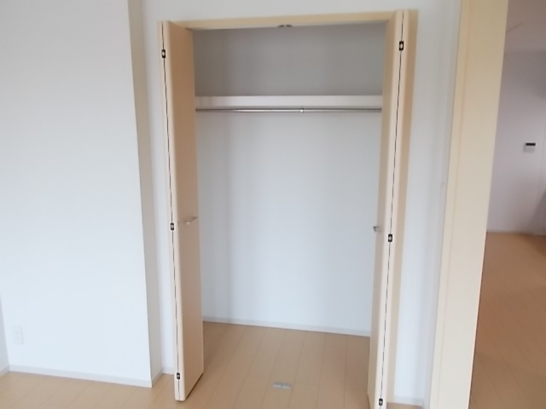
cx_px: 273
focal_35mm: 26
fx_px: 410
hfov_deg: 67.3
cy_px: 204
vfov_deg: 53.1
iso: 200
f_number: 3.2
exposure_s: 1/20
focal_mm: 4.6
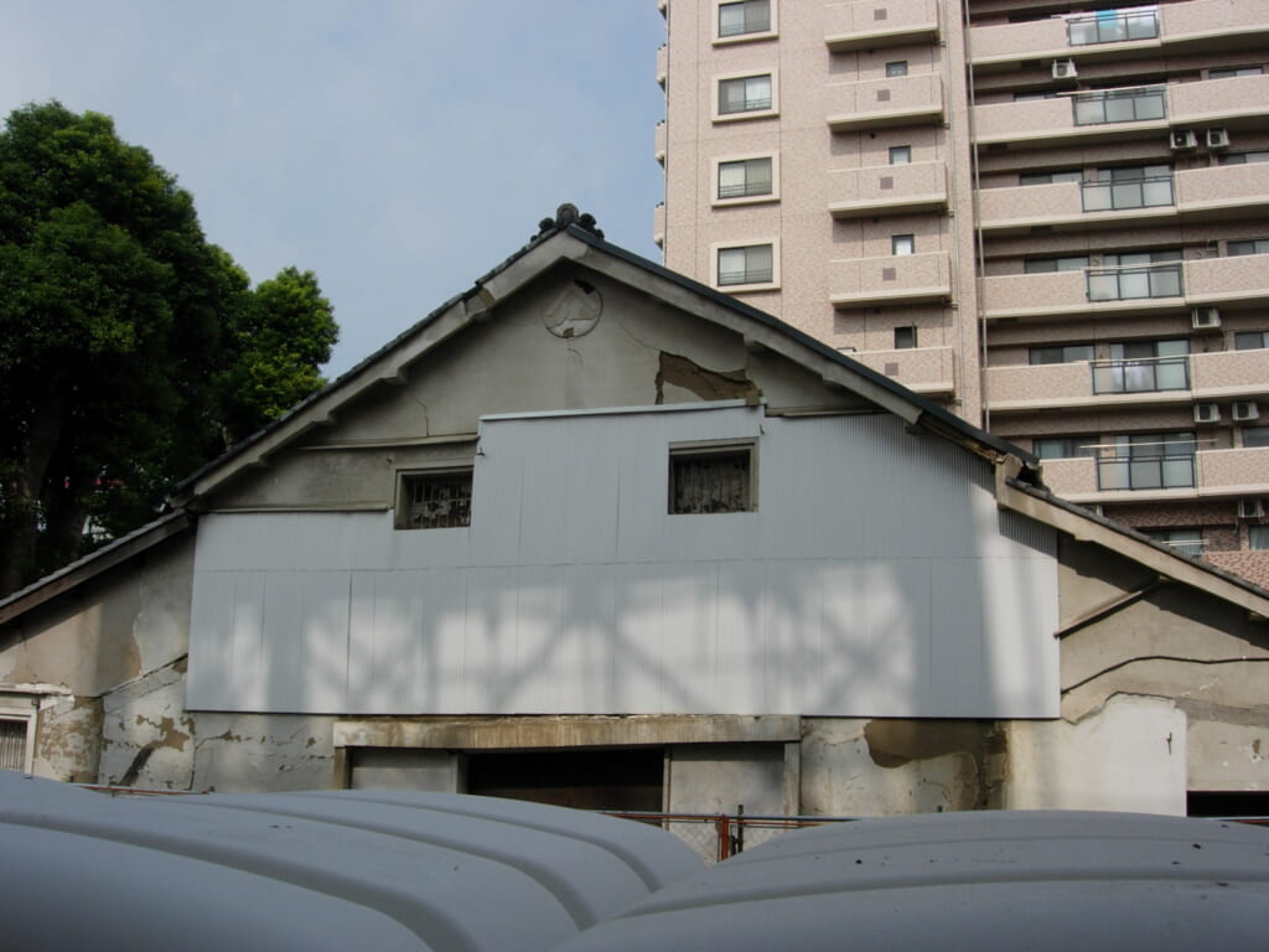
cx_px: 634
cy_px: 476
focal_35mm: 38
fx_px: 1393
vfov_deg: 37.7
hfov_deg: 49.0
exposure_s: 1/939
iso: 64
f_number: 4.8
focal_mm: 7.8
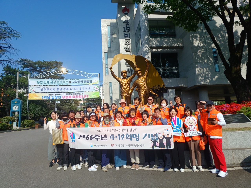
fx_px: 167
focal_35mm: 23
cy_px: 94
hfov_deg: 73.9
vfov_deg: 58.9
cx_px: 126
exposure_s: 1/702
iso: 20
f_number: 1.8
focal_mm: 5.06
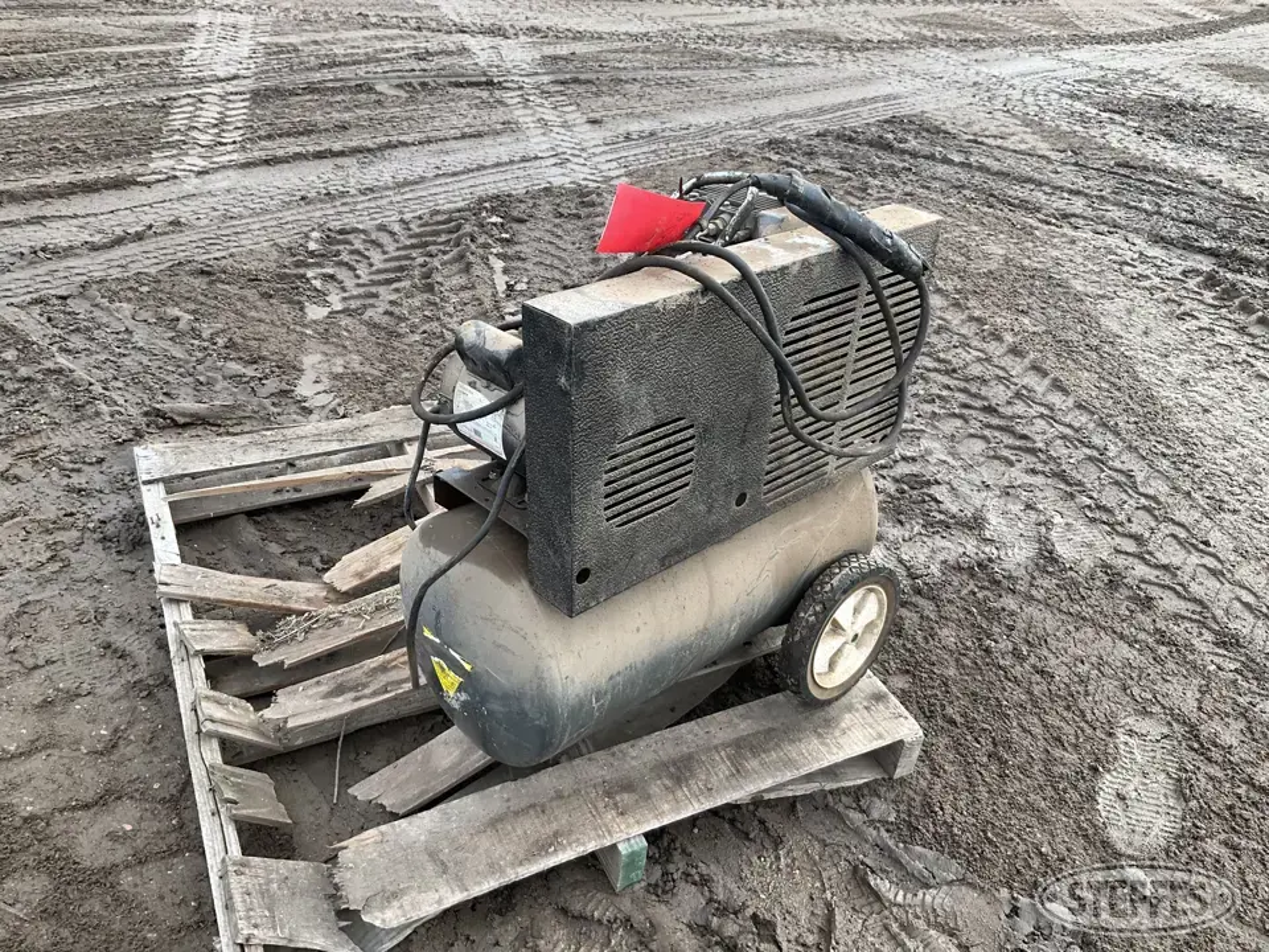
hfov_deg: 61.7
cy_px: 476
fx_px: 1063
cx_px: 634
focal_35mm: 29
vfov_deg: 48.2
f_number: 1.8
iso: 25
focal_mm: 3
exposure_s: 1/346
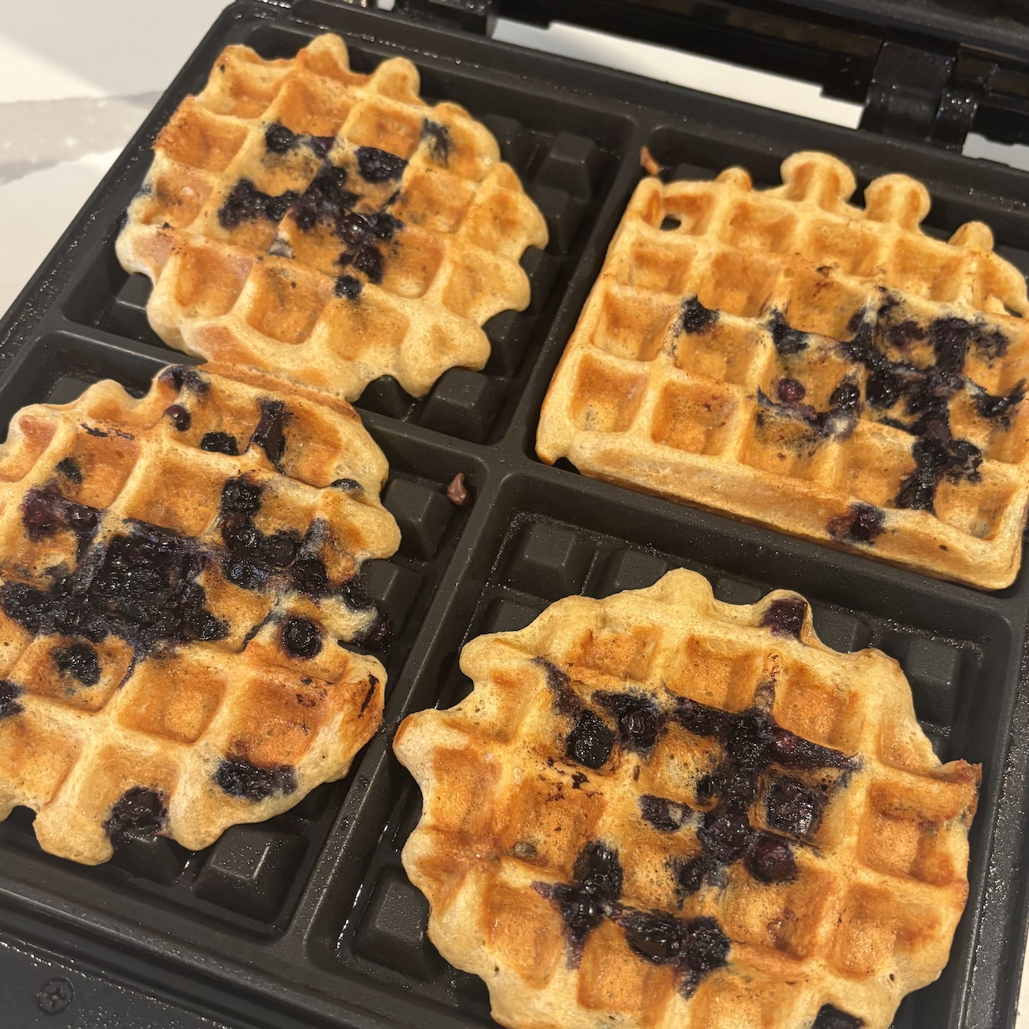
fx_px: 1110
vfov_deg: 49.6
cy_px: 590
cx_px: 533
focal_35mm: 33
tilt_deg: -62.8
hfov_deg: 49.7
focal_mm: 5.96
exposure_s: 1/60
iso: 500
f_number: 1.6
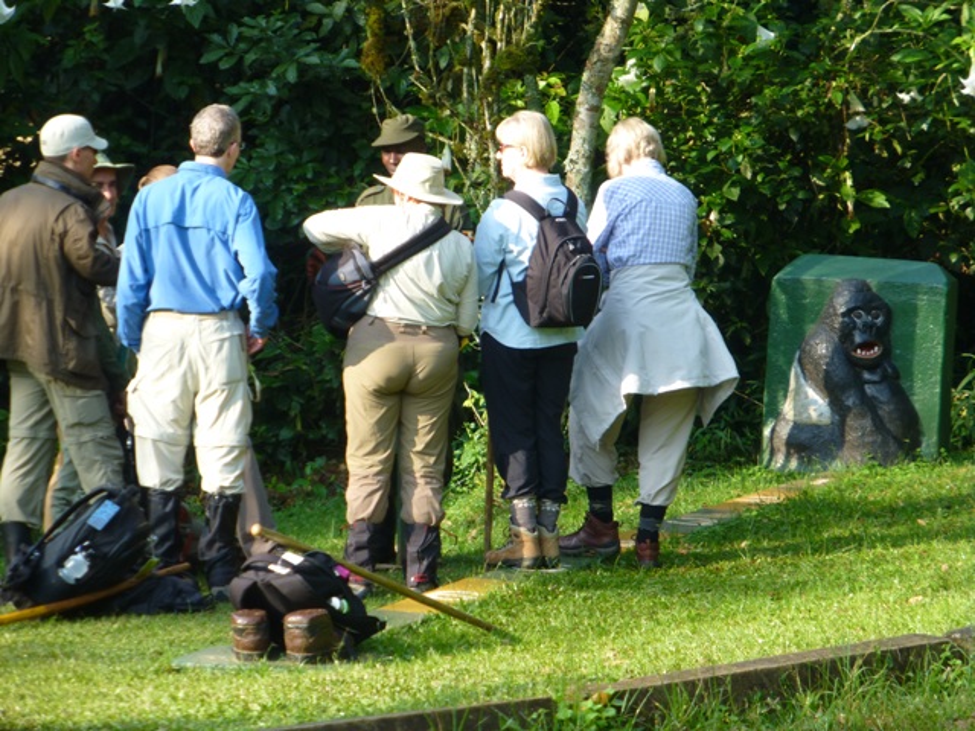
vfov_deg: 7.9
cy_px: 366
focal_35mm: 187
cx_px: 488
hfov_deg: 10.6
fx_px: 5267
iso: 125
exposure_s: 1/80
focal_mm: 33.3
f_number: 5.5
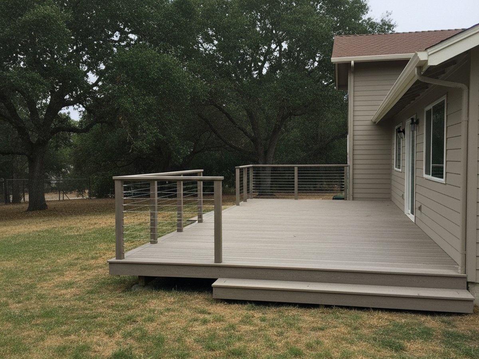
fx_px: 332
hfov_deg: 71.6
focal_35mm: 24
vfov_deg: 56.8
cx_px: 240
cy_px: 180
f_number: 1.78
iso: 640
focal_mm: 6.8
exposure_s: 1/394
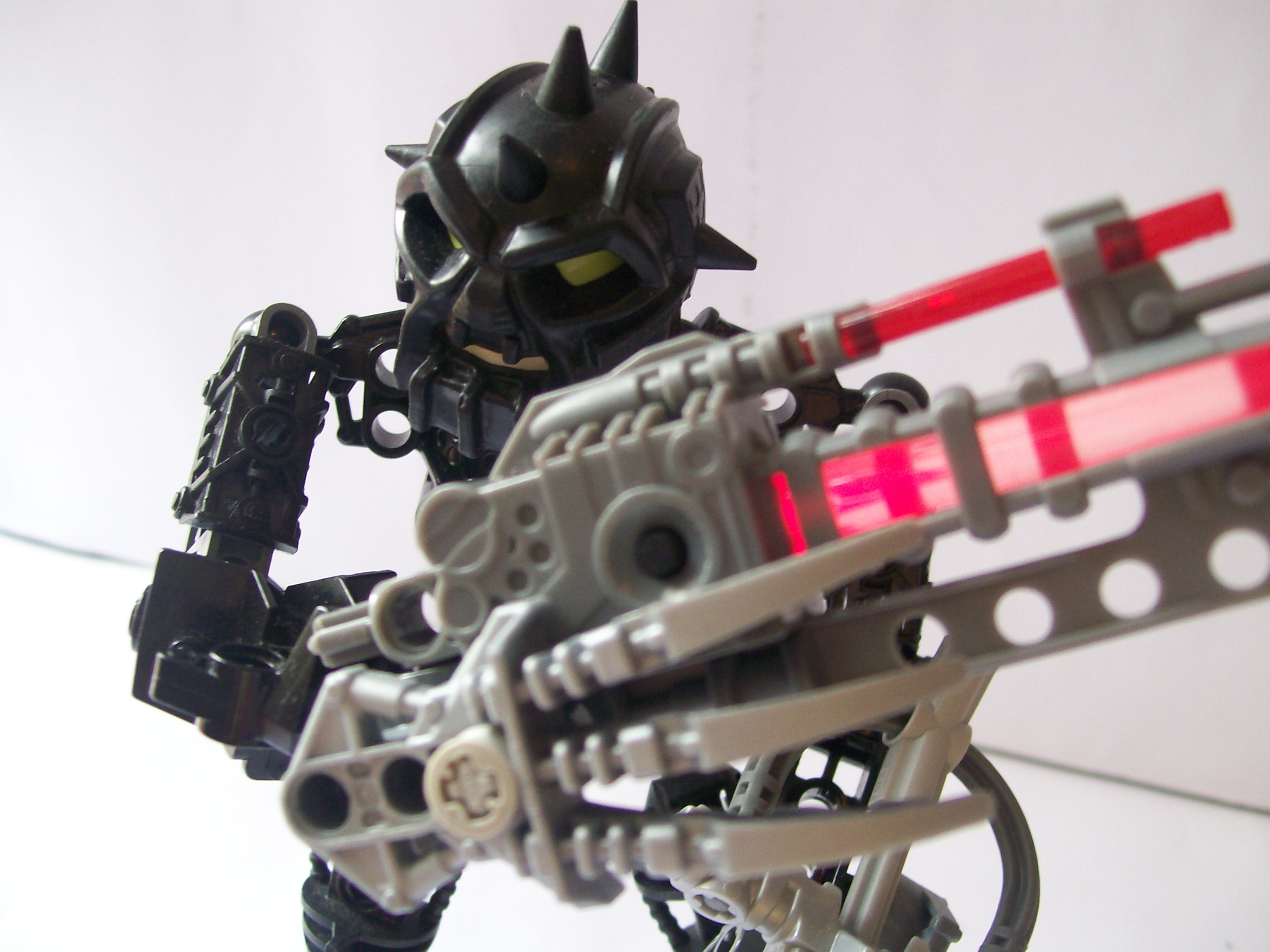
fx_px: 1321
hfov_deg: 51.4
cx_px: 635
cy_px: 476
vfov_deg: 39.7
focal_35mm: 36
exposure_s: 1/32
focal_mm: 6
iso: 94
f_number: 2.7
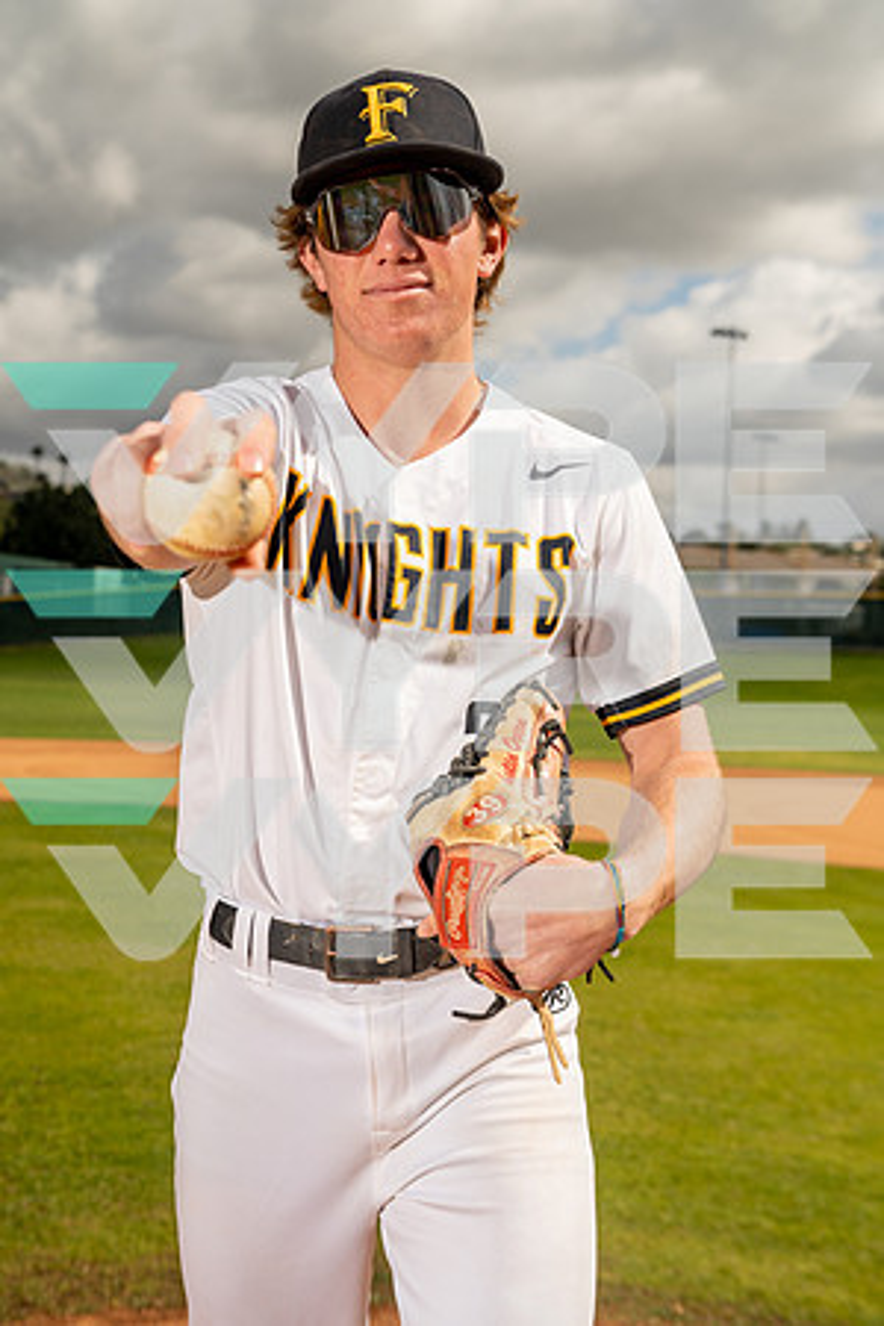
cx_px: 442
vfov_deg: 36.9
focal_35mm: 54
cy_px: 663
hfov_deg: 25.1
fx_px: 1989
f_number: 5.6
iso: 100
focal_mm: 54
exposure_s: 1/250
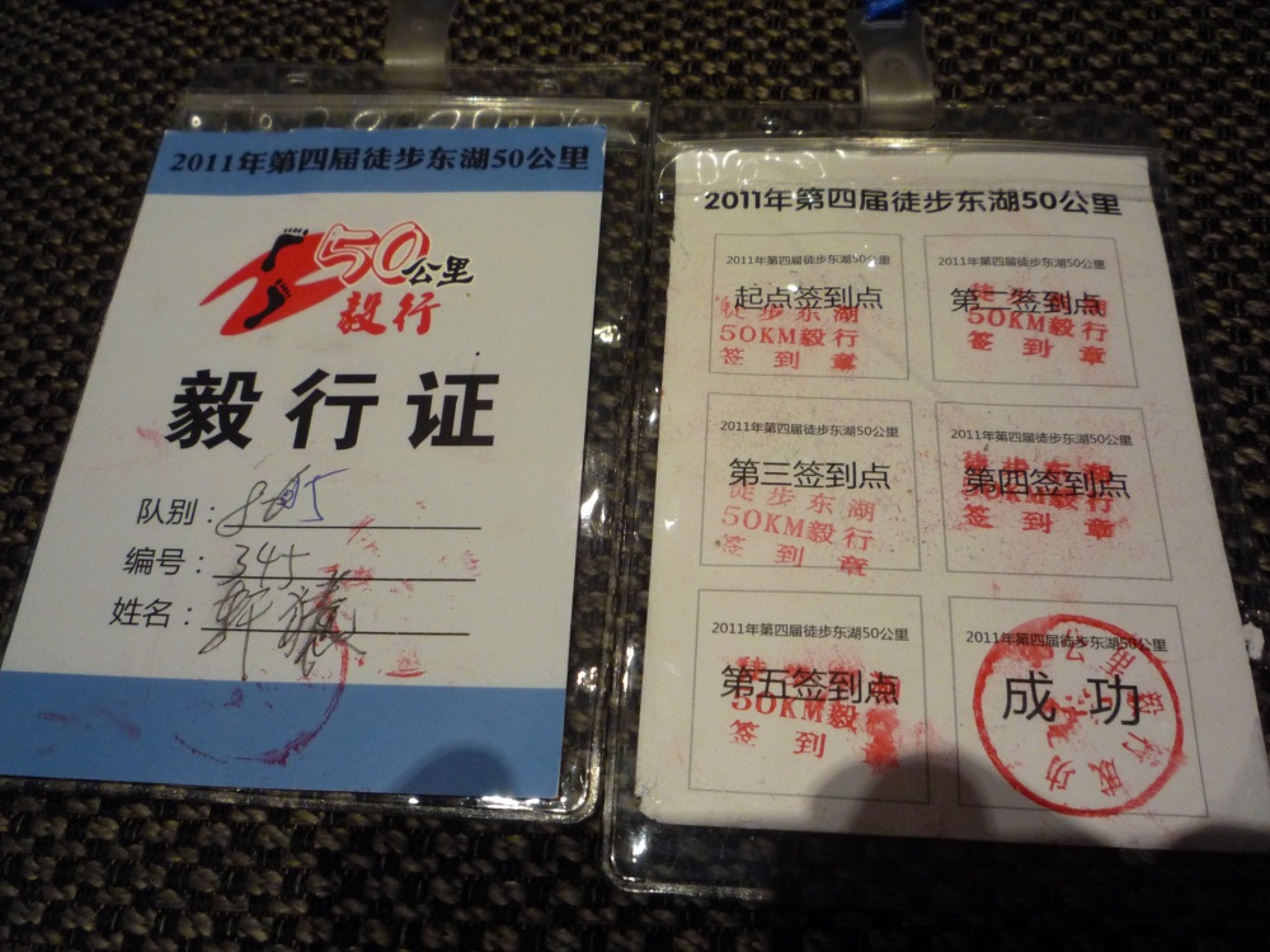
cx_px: 635
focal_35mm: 30
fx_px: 1101
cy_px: 476
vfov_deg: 46.8
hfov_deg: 60.0
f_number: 3.3
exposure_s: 1/30
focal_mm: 5.2
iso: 320
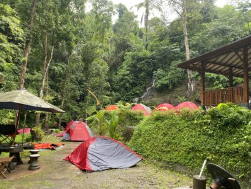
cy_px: 94
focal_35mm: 26
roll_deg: -2.9
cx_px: 126
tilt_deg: +7.4
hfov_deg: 67.3
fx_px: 189
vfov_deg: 53.1
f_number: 1.8
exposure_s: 1/150
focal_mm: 4.25
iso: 32
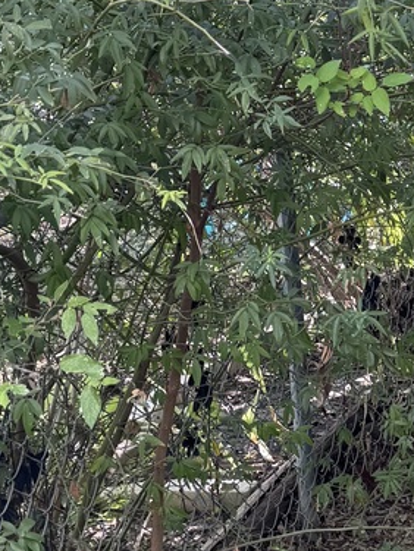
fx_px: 1467
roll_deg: -0.1
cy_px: 292
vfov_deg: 21.3
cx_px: 642
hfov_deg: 14.8
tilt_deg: -11.3
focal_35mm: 92
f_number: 1.78
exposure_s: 1/121
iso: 64
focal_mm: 6.76
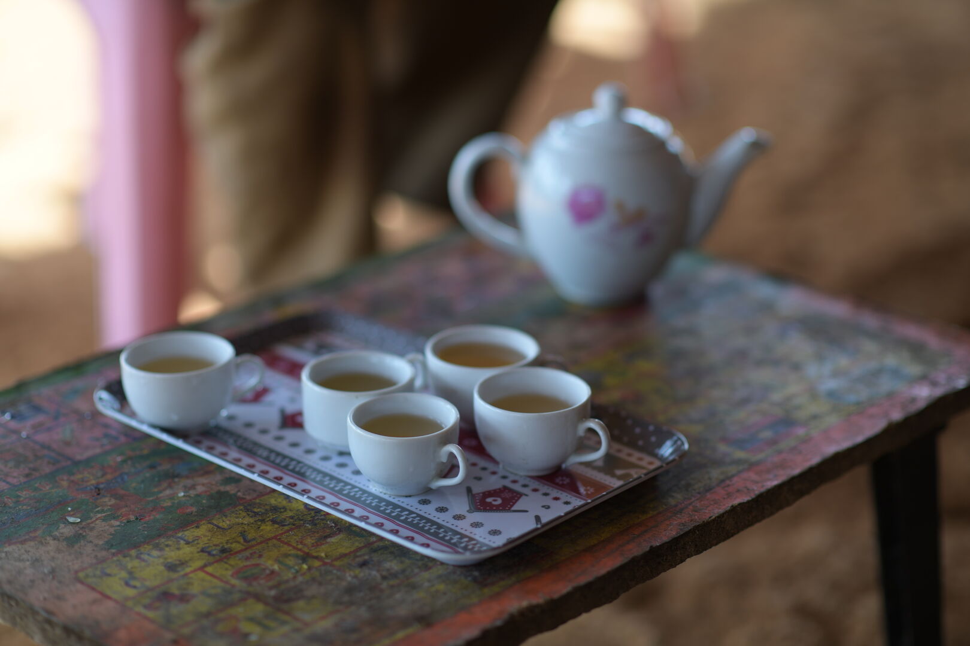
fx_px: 2290
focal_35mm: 85
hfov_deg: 23.9
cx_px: 485
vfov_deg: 16.1
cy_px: 323
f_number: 1.8
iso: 64
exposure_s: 1/250
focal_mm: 85
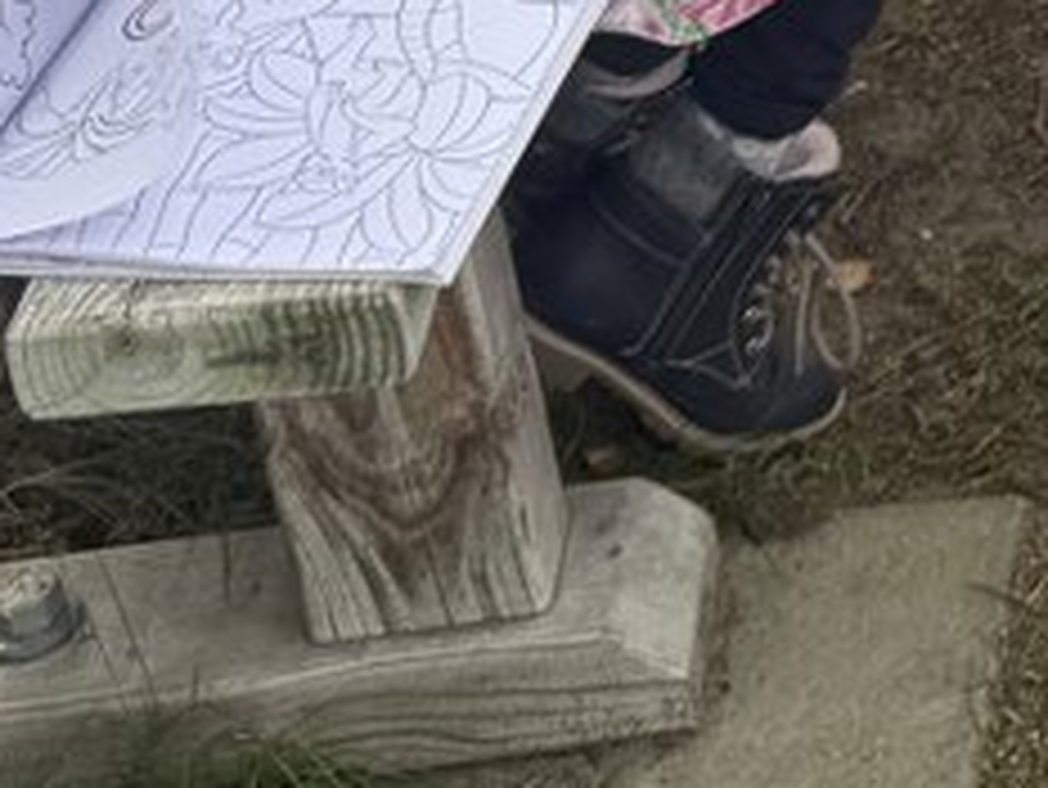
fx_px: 3998
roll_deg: +2.7
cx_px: 1885
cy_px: -797
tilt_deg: -23.8
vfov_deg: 10.3
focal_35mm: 132
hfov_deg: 13.4
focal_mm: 6.76
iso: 80
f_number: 1.78
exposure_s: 1/782
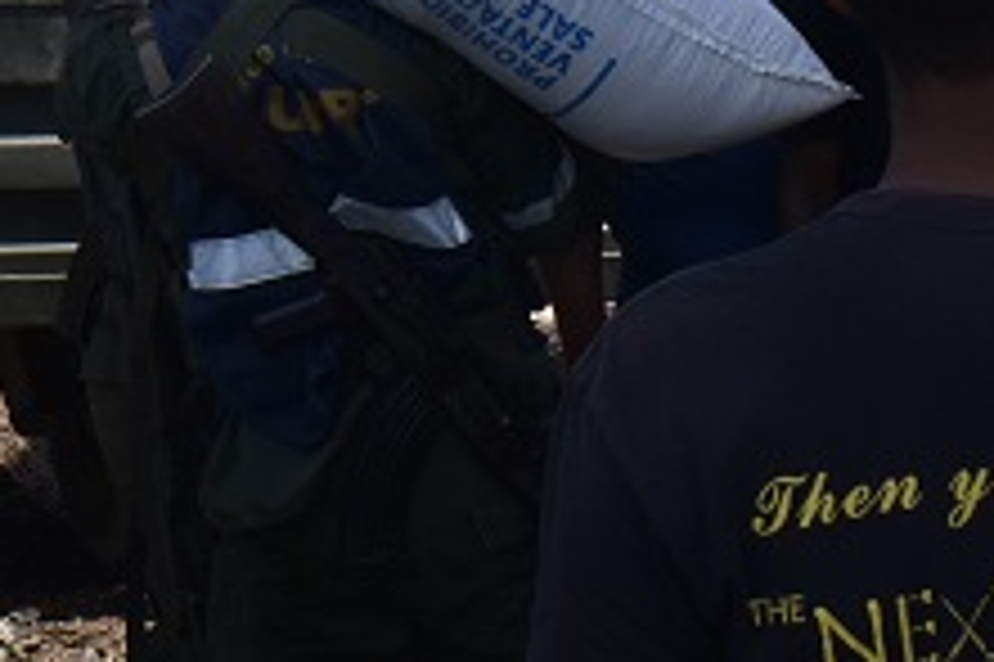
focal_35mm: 101
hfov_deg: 19.2
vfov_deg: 12.5
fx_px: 2787
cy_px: -477
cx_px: -160
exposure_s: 1/320
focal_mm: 18
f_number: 9
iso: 200
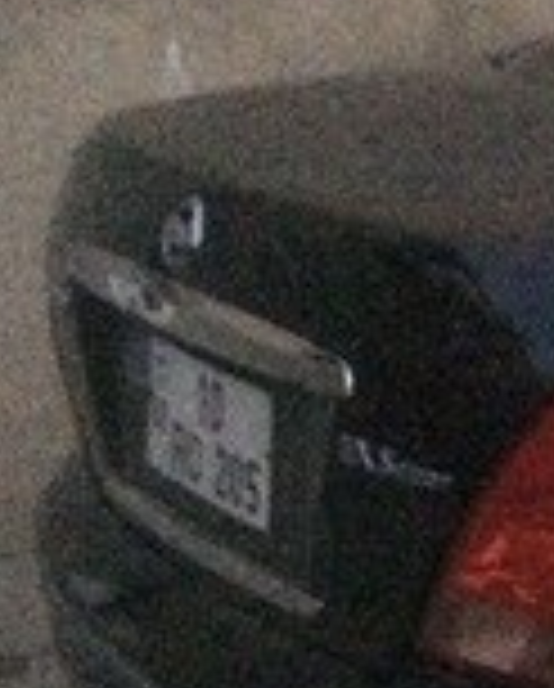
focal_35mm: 122
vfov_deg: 15.7
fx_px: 2493
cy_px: 393
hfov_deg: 10.6
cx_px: 1378
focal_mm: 4.15
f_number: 2.2
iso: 1000
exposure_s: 1/17
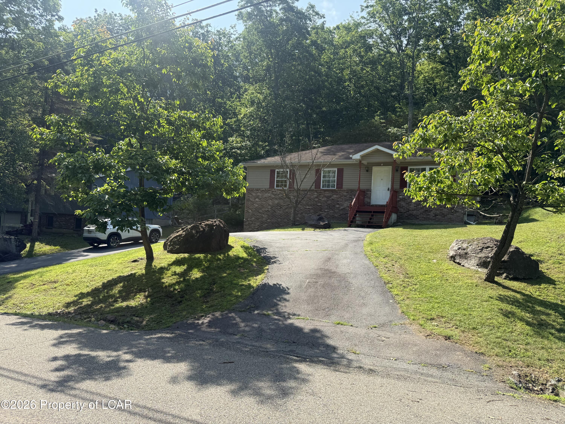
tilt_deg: +1.6
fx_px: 392
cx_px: 282
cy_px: 212
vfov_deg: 56.8
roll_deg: -3.4
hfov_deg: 71.6
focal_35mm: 24
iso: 80
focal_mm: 6.76
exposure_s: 1/1689
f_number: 1.78
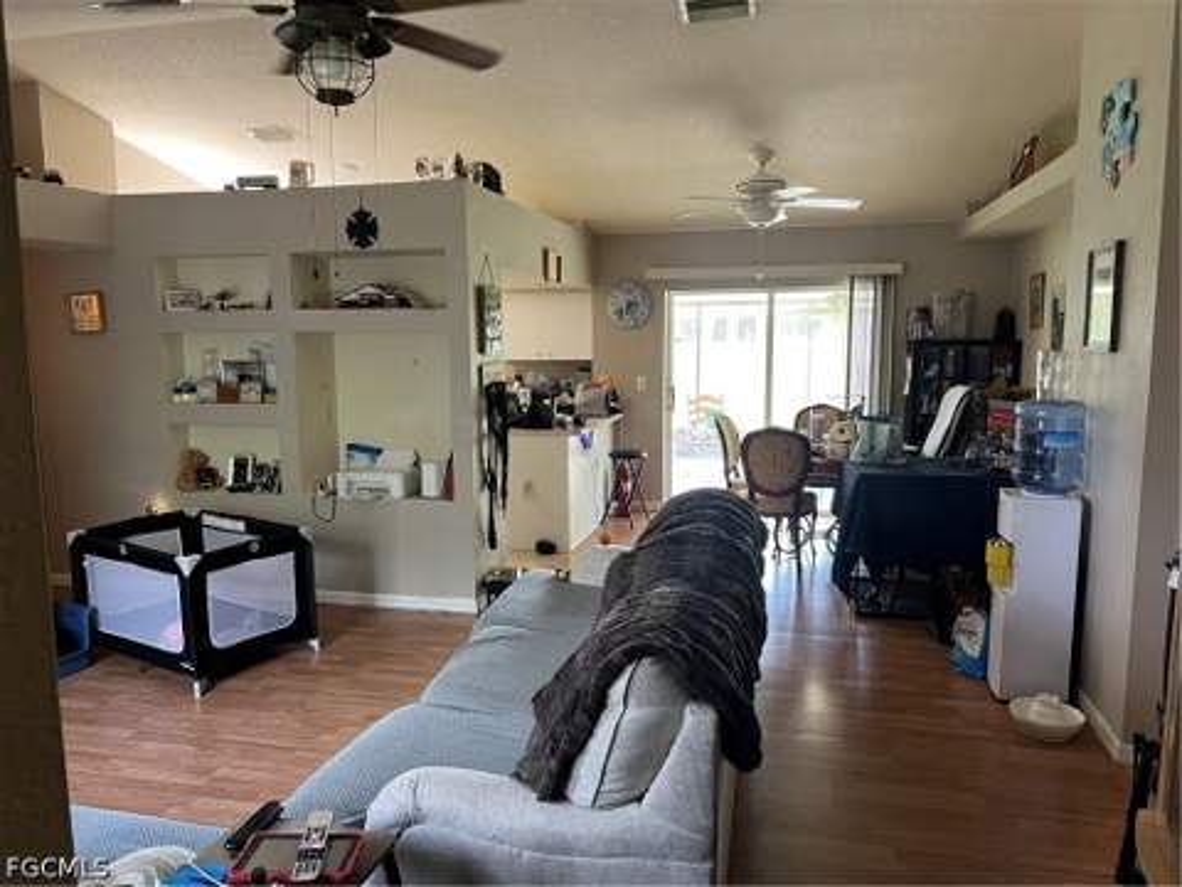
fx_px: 888
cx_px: 591
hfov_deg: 67.3
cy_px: 444
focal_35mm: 26
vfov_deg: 53.1
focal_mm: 5.7
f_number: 1.5
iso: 200
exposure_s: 1/60
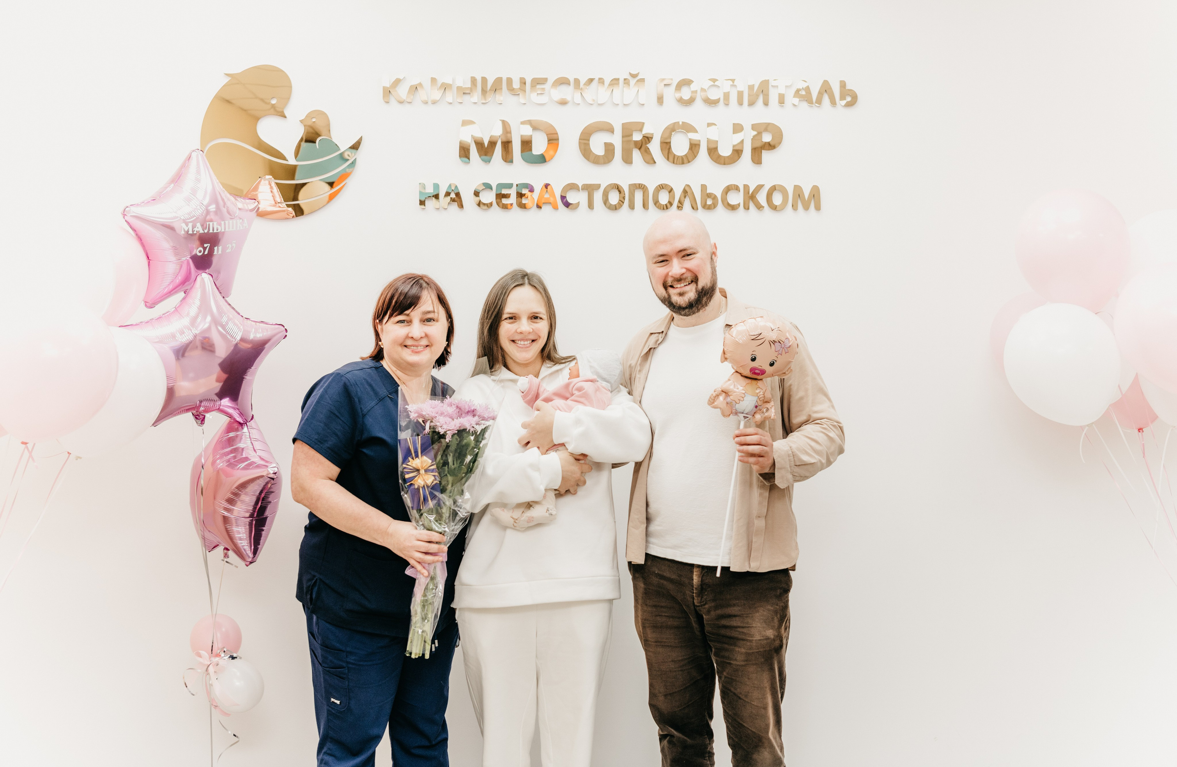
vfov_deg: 30.9
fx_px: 1387
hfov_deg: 46.0
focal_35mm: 43
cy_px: 371
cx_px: 595
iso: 250
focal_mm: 42
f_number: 4
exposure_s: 1/160
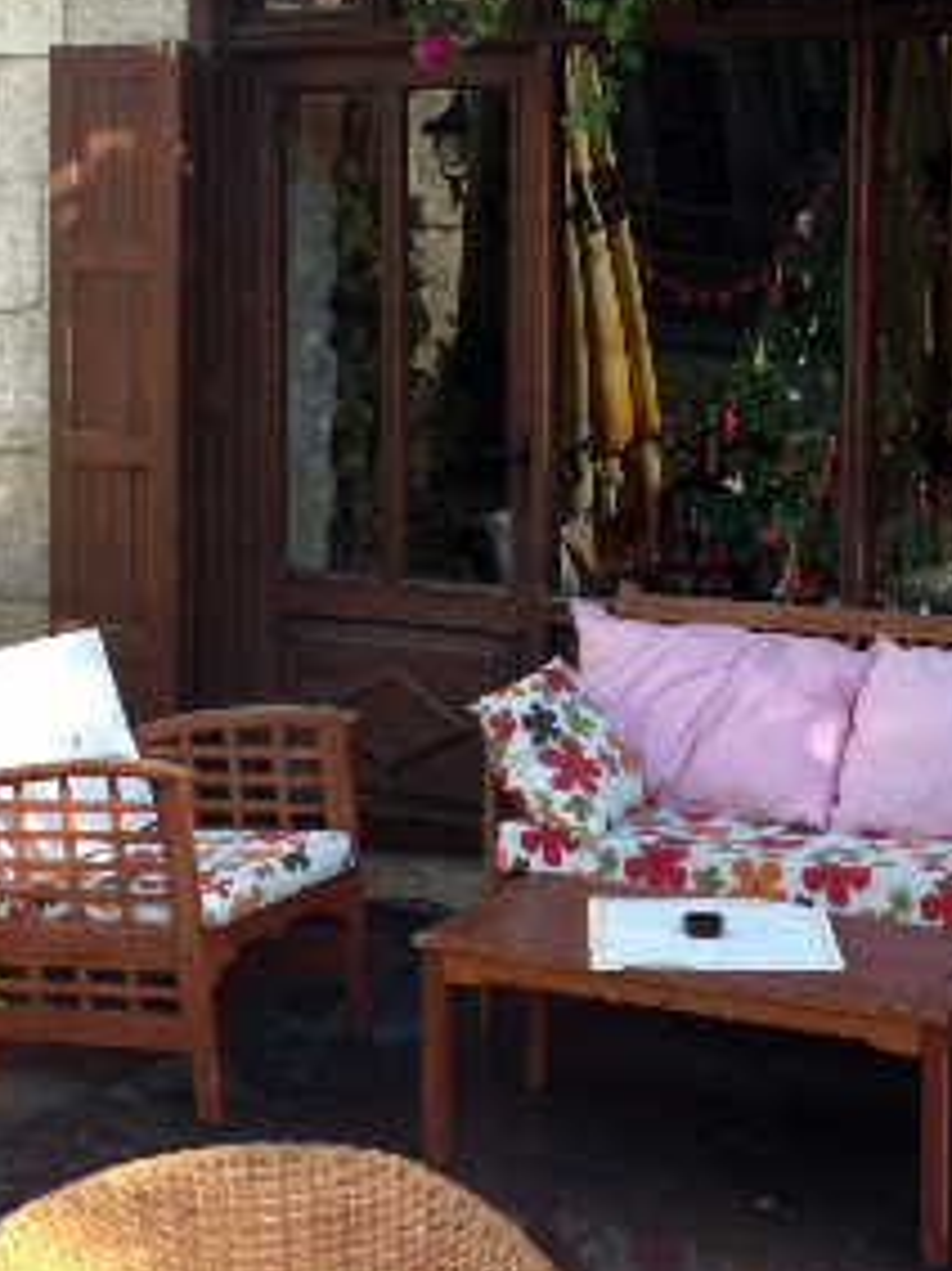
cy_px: 310
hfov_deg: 21.0
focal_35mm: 70
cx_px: 557
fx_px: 2569
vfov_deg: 27.4
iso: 64
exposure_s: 1/212
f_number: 2.4
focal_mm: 4.13
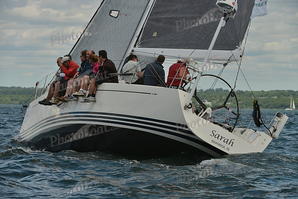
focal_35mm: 200
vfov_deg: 6.9
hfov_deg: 10.3
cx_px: 149
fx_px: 1656
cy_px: 100
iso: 200
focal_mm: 200
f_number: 7.1
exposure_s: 1/800
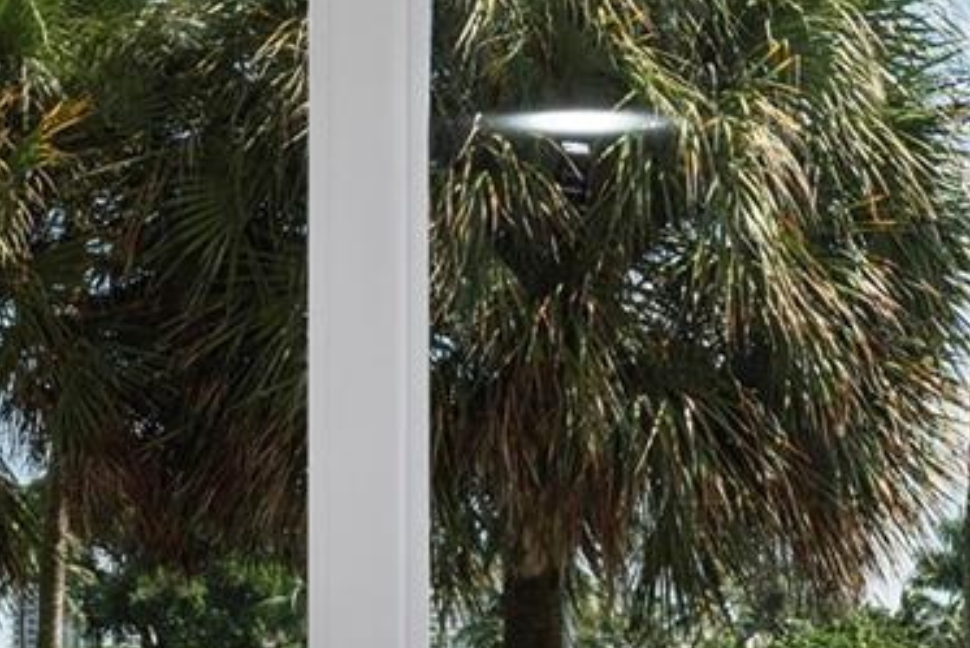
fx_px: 4043
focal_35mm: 150
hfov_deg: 13.7
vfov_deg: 9.0
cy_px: 796
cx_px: 518
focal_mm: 35
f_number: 10
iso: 160
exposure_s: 1/160
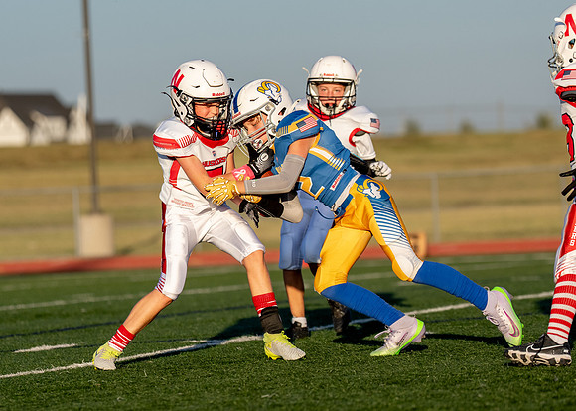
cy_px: 179
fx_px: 4257
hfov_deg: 7.7
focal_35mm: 260
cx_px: 302
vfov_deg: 5.5
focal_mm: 138
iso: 250
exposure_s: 1/4000
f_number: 2.8
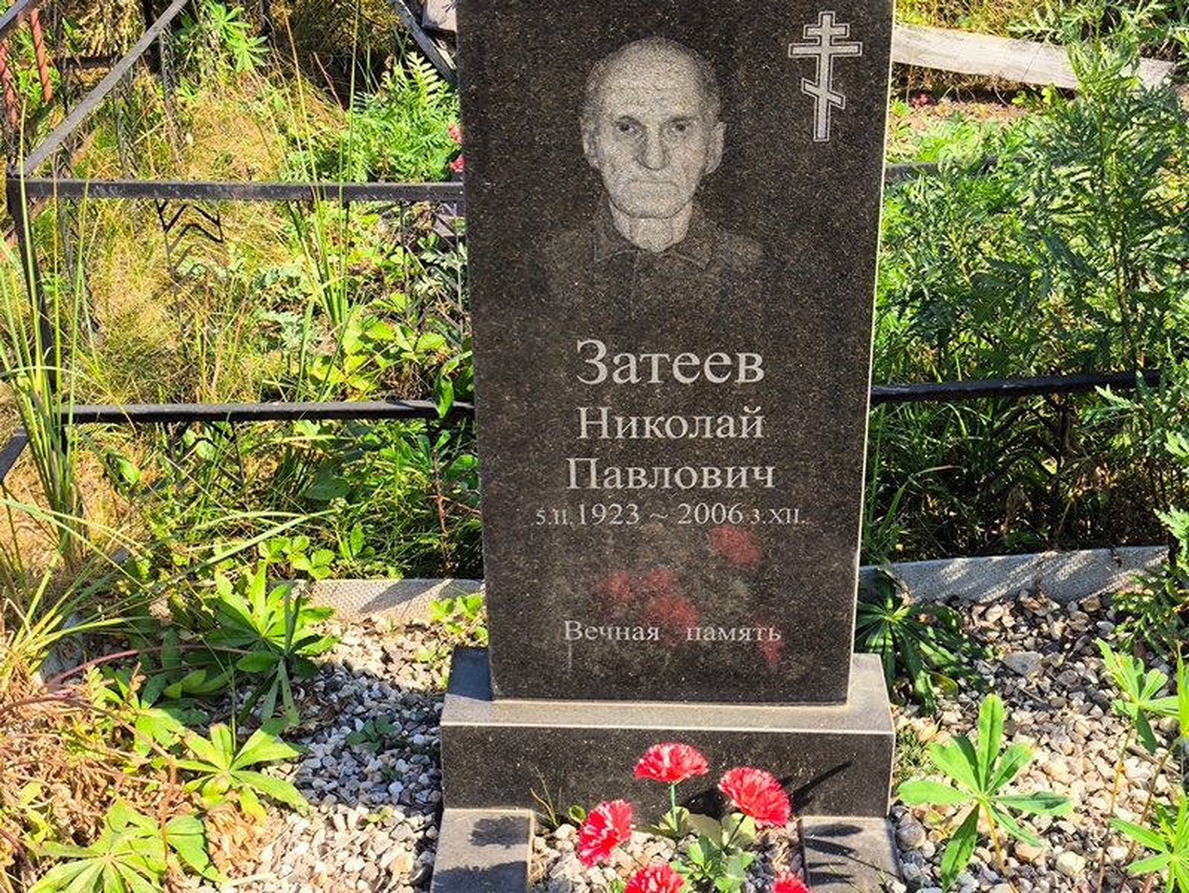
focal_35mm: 50
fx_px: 1718
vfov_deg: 29.1
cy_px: 446
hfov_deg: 38.2
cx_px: 594
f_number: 1.7
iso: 50
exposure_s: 1/569
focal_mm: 4.71
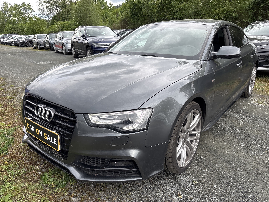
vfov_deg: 53.1
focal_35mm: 26
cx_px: 134
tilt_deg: -16.6
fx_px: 202
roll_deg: +2.3
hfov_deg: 67.3
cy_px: 101
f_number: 1.6
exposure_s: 1/880
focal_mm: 5.96
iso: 50
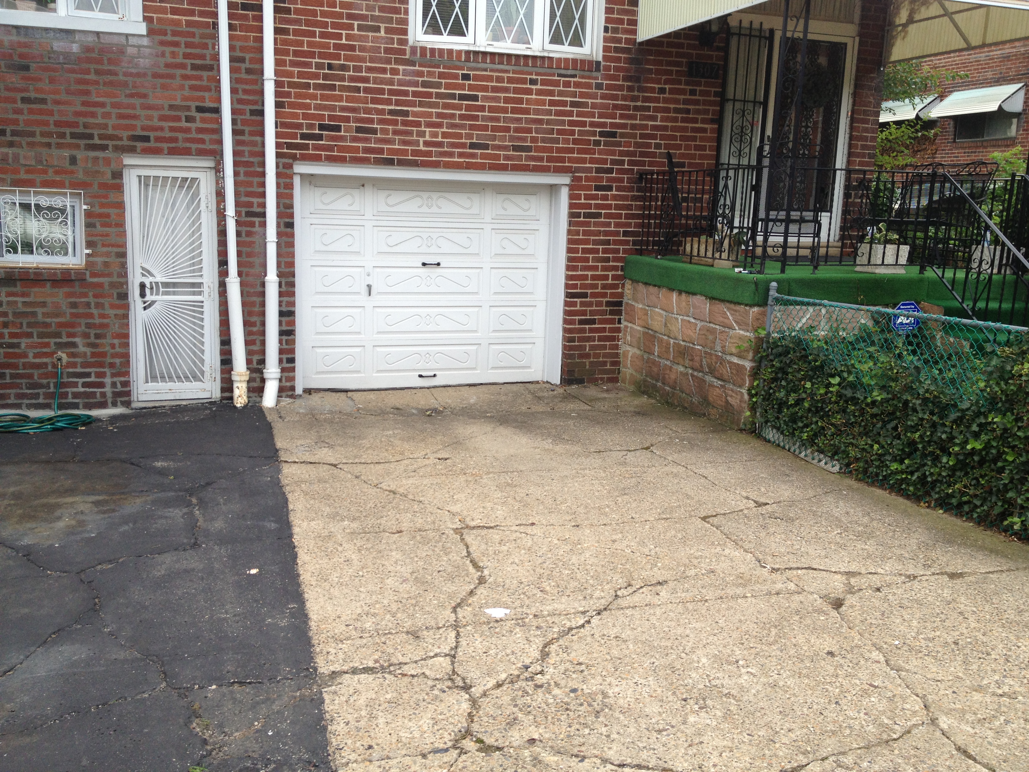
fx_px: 1040
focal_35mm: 35
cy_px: 386
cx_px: 514
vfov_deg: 40.7
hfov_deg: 52.6
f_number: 2.4
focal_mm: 4.28
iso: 50
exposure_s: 1/238
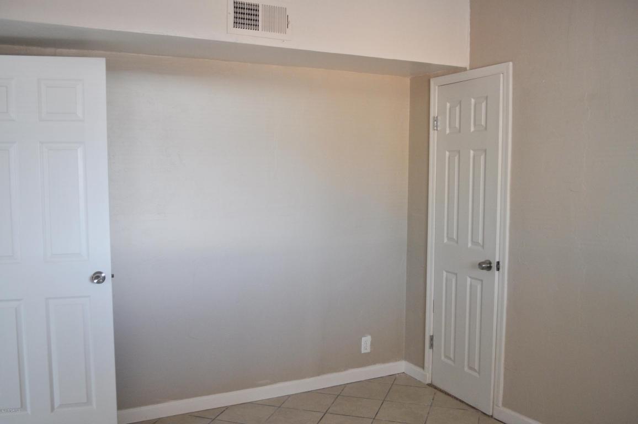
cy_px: 212
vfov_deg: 39.9
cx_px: 319
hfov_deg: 57.3
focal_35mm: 33
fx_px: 584
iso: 500
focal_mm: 22
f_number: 4
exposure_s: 1/60
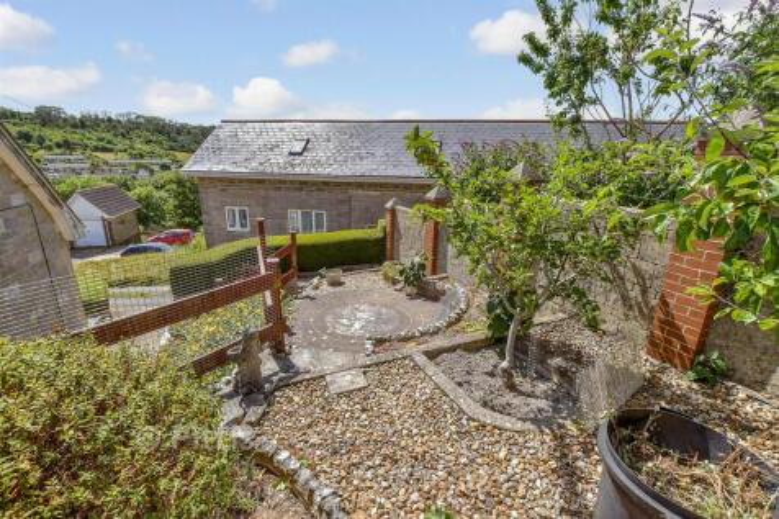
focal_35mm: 15
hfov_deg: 100.4
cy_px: 260
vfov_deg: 77.3
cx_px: 390
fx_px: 324
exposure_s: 1/200
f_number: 8
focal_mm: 10
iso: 160
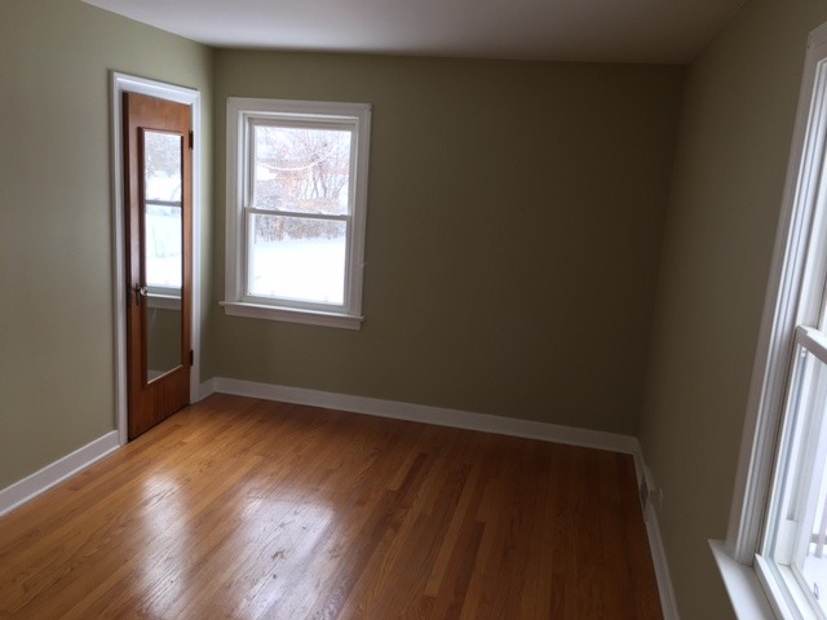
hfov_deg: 61.7
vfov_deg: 48.2
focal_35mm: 29
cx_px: 414
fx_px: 693
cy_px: 310
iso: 25
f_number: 2.2
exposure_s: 1/40
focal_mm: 4.15
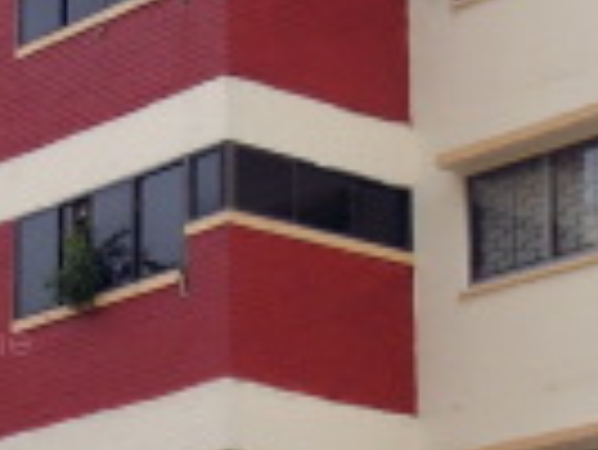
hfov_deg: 12.8
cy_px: 346
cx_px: 108
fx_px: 2645
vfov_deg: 9.7
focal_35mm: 153
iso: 80
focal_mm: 6.2
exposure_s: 1/250
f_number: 5.6
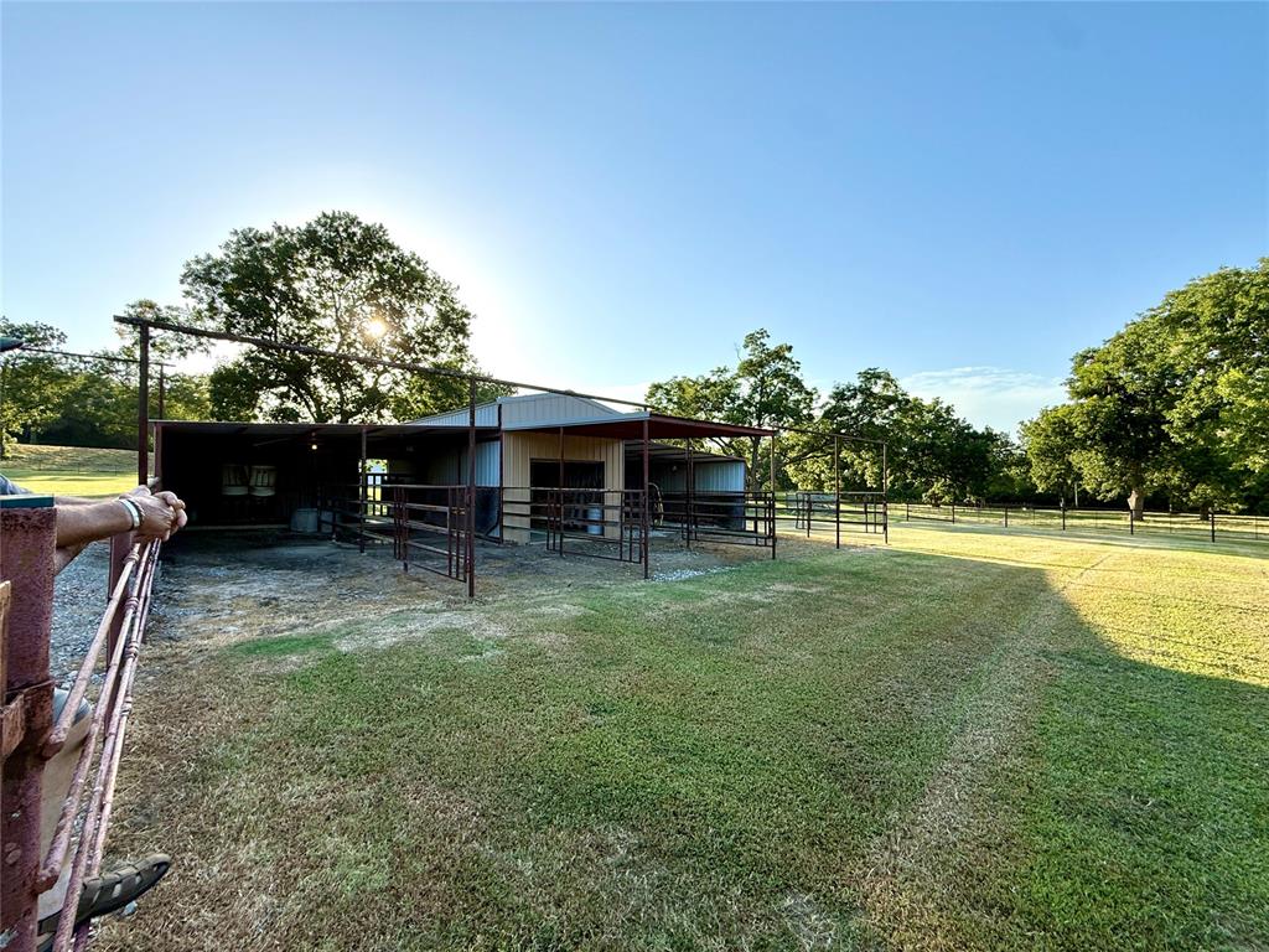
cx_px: 634
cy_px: 476
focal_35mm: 14
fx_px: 513
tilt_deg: +1.3
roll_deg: +0.1
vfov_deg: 85.7
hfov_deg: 102.1
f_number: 2.2
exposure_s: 1/928
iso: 64
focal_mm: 2.22
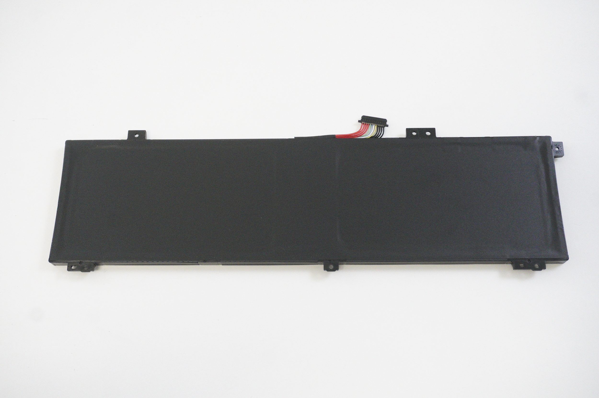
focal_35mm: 39
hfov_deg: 49.6
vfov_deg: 34.1
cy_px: 199
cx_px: 300
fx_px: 648
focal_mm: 26
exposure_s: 1/160
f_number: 6.3
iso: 5000
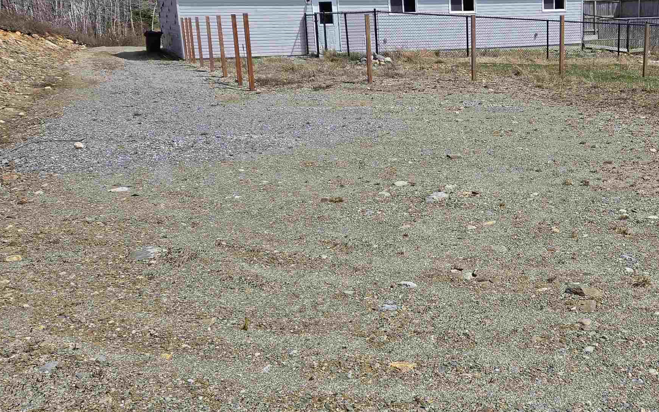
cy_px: 179
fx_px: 772
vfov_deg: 29.8
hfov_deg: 44.6
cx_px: 499
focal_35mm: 43
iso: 80
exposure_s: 1/6414
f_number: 1.8
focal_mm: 5.4
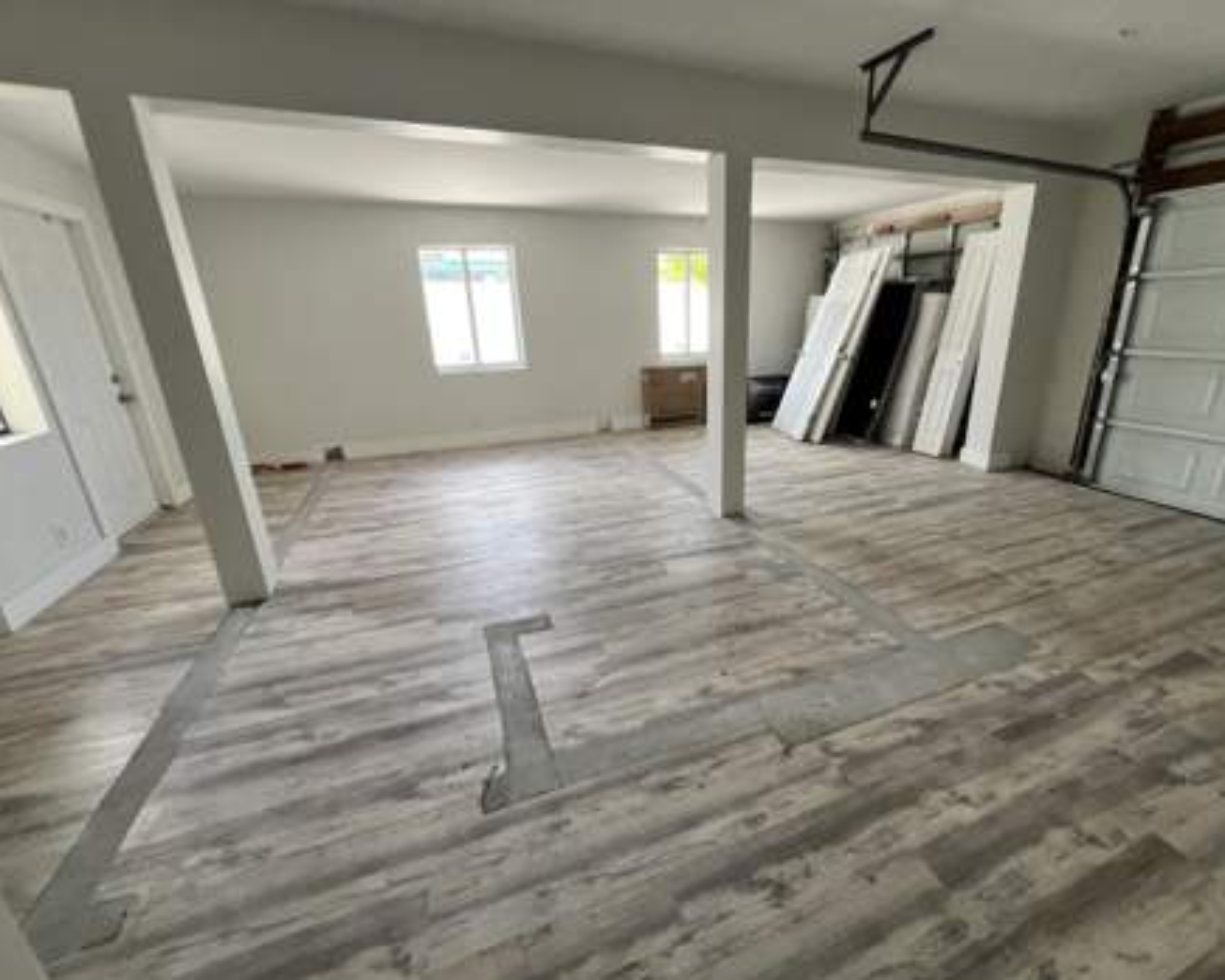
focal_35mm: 14
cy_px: 483
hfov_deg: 100.4
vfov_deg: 88.0
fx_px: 508
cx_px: 667
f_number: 1.8
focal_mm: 1.57
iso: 200
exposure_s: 1/120
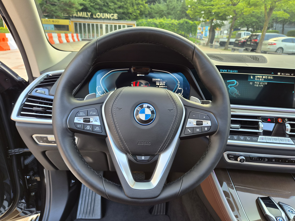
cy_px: 110
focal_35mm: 23
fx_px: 196
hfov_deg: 73.9
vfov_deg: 58.9
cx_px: 148
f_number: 1.8
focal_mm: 5.4
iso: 40
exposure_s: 1/51
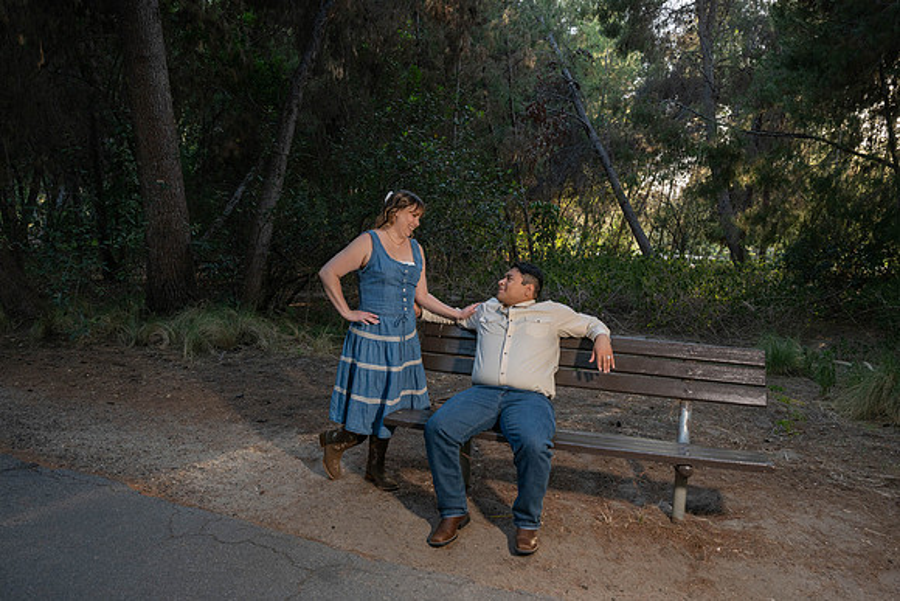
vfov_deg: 50.1
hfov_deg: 70.0
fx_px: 643
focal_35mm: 26
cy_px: 291
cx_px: 452
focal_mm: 24
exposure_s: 1/250
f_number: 5
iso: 320
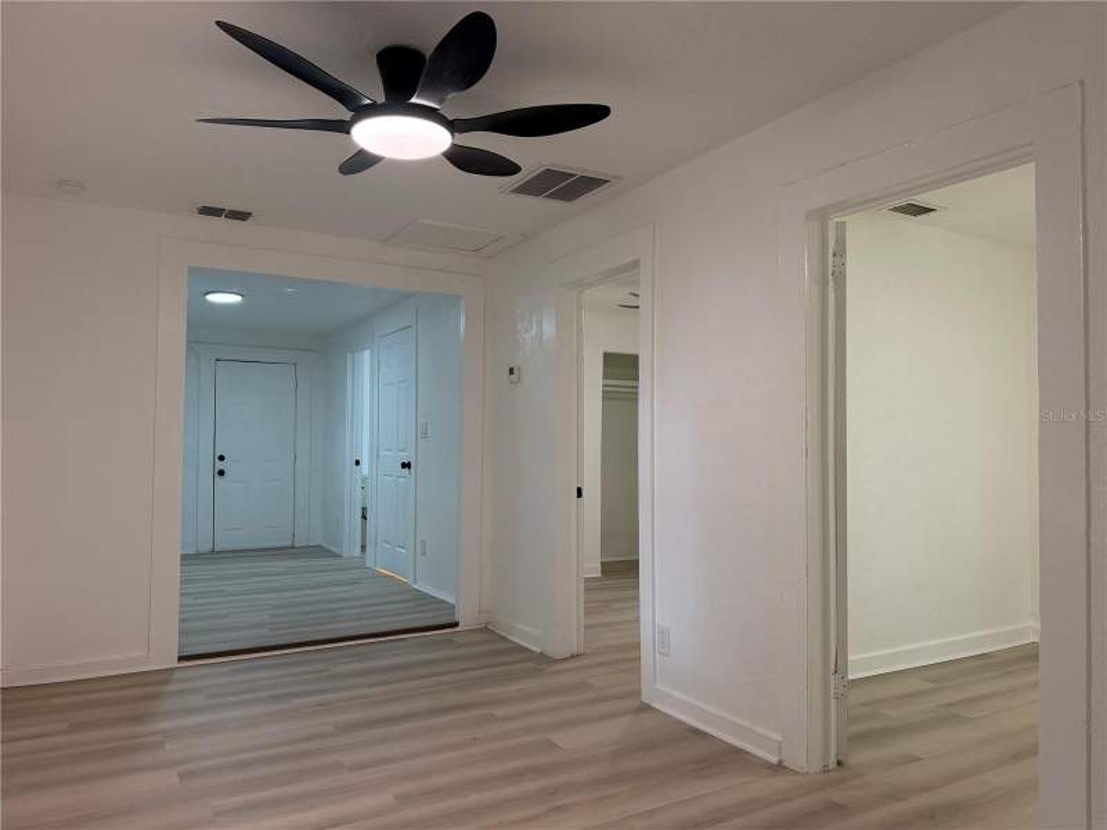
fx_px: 768
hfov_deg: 71.6
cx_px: 554
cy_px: 415
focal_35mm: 24
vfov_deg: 56.8
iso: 200
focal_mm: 6.76
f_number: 1.78
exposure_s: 1/183
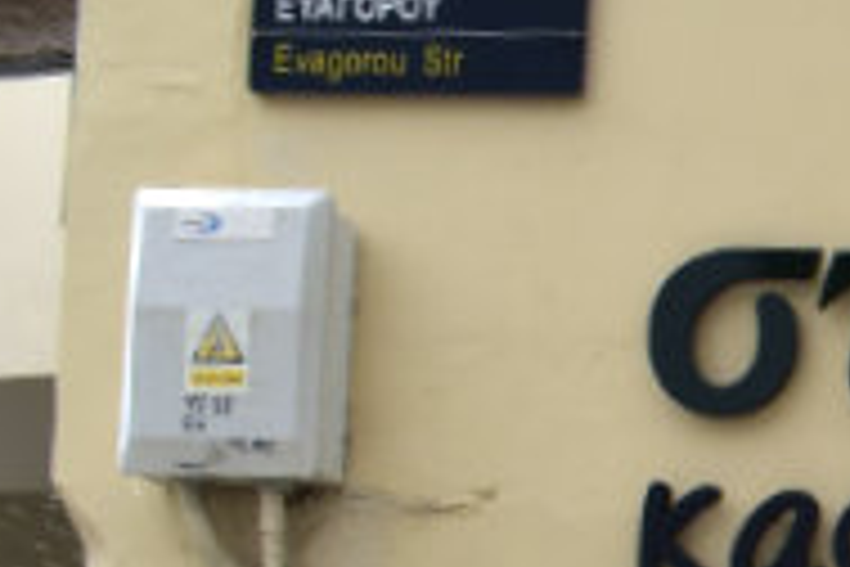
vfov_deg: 9.0
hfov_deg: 12.0
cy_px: 1024
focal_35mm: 146
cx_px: 1871
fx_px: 3447
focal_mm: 18
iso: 360
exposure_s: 1/500
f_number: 11
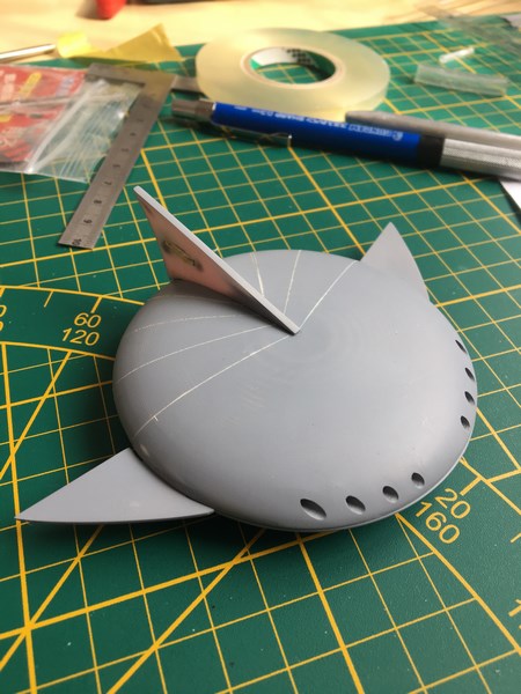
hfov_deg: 48.2
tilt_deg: -46.6
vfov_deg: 61.7
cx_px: 260
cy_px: 347
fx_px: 582
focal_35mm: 29
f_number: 2.2
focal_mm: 4.15
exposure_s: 1/100
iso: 40
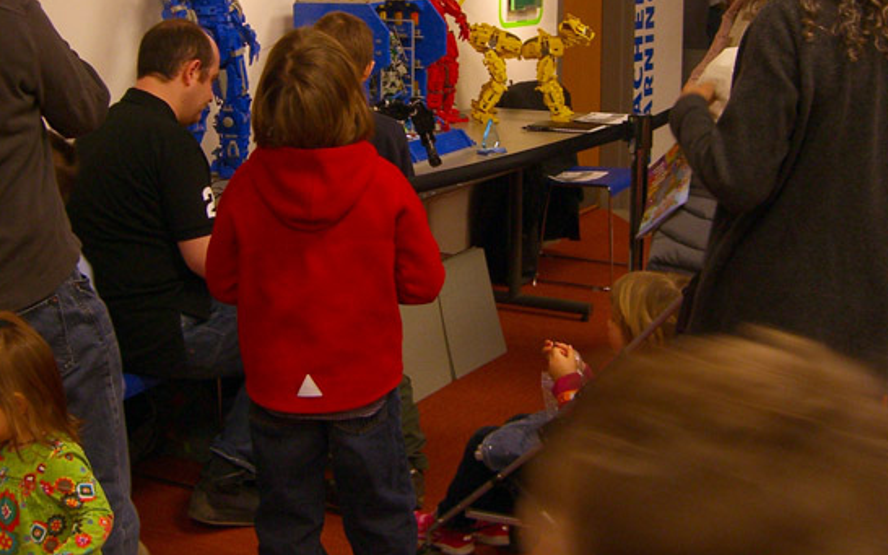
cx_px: 392
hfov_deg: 34.5
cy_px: 186
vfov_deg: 21.9
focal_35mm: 59
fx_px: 1428
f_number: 2.8
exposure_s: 1/40
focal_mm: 7.9
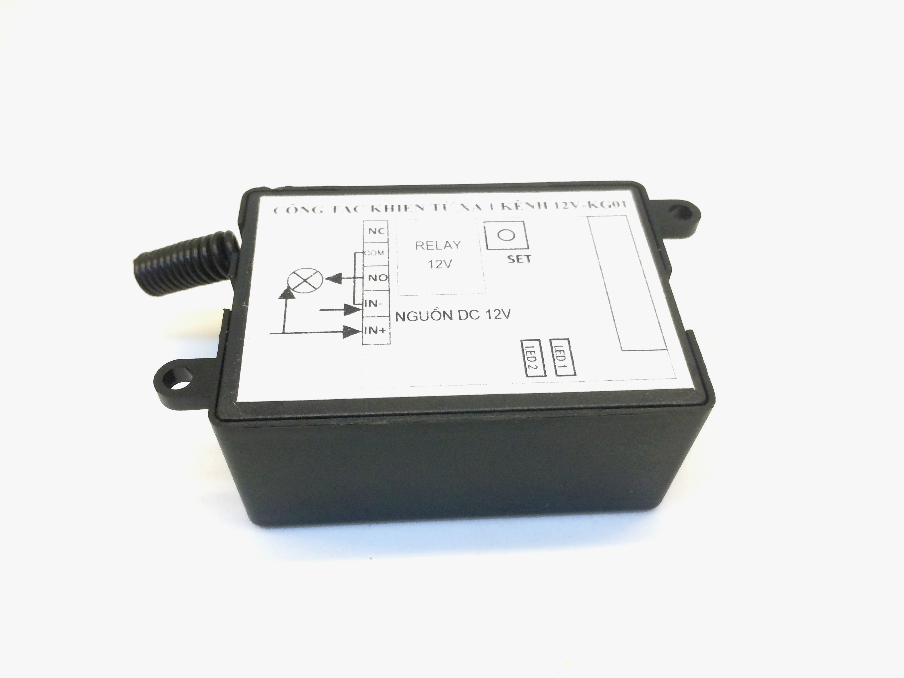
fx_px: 757
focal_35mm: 29
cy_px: 339
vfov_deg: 48.2
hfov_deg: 61.7
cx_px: 452
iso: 50
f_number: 2.2
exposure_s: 1/33
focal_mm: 4.15
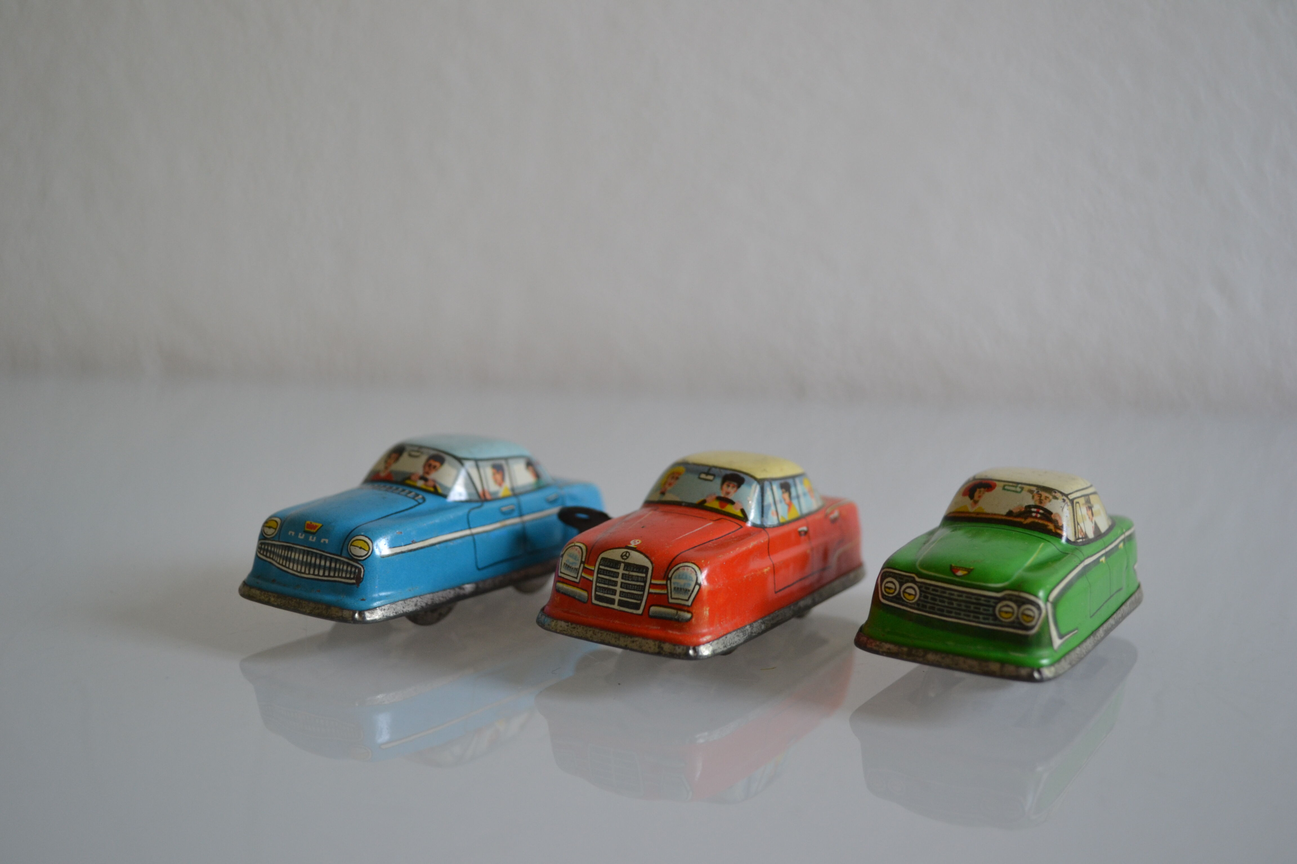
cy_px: 432
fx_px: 1297
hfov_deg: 53.1
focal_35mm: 36
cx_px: 648
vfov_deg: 36.9
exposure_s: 1/80
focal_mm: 24
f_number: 4.5
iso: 400
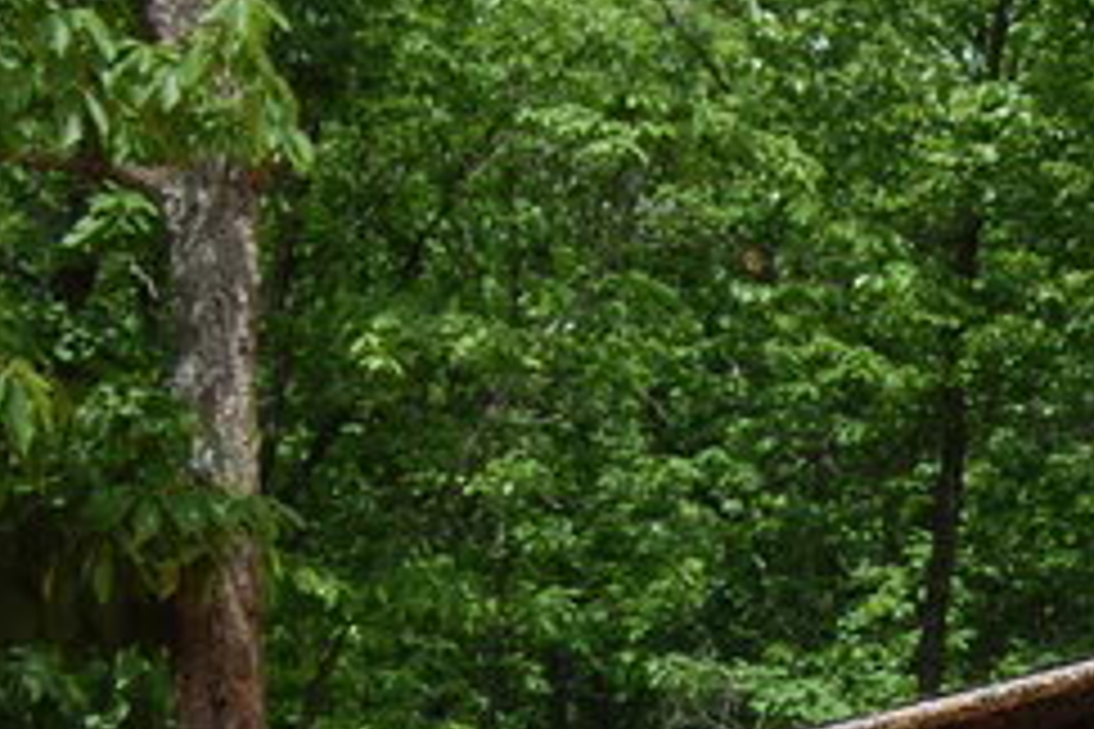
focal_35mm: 158
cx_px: 1328
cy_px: 936
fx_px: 4801
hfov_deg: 12.7
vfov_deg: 8.6
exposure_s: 1/320
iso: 200
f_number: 9
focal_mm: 32
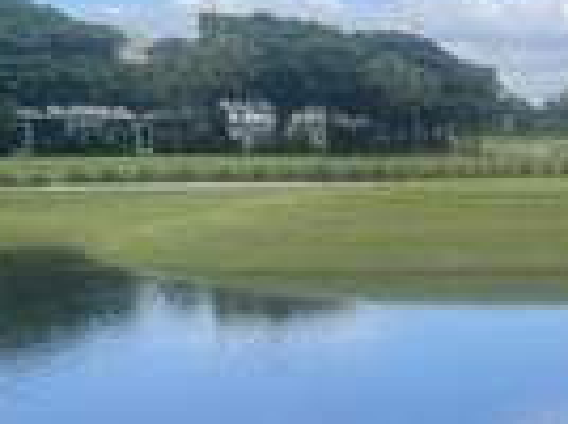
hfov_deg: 17.7
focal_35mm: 93
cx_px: 966
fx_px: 1523
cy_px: 257
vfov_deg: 15.8
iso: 50
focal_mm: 5.7
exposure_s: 1/2762
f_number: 1.5
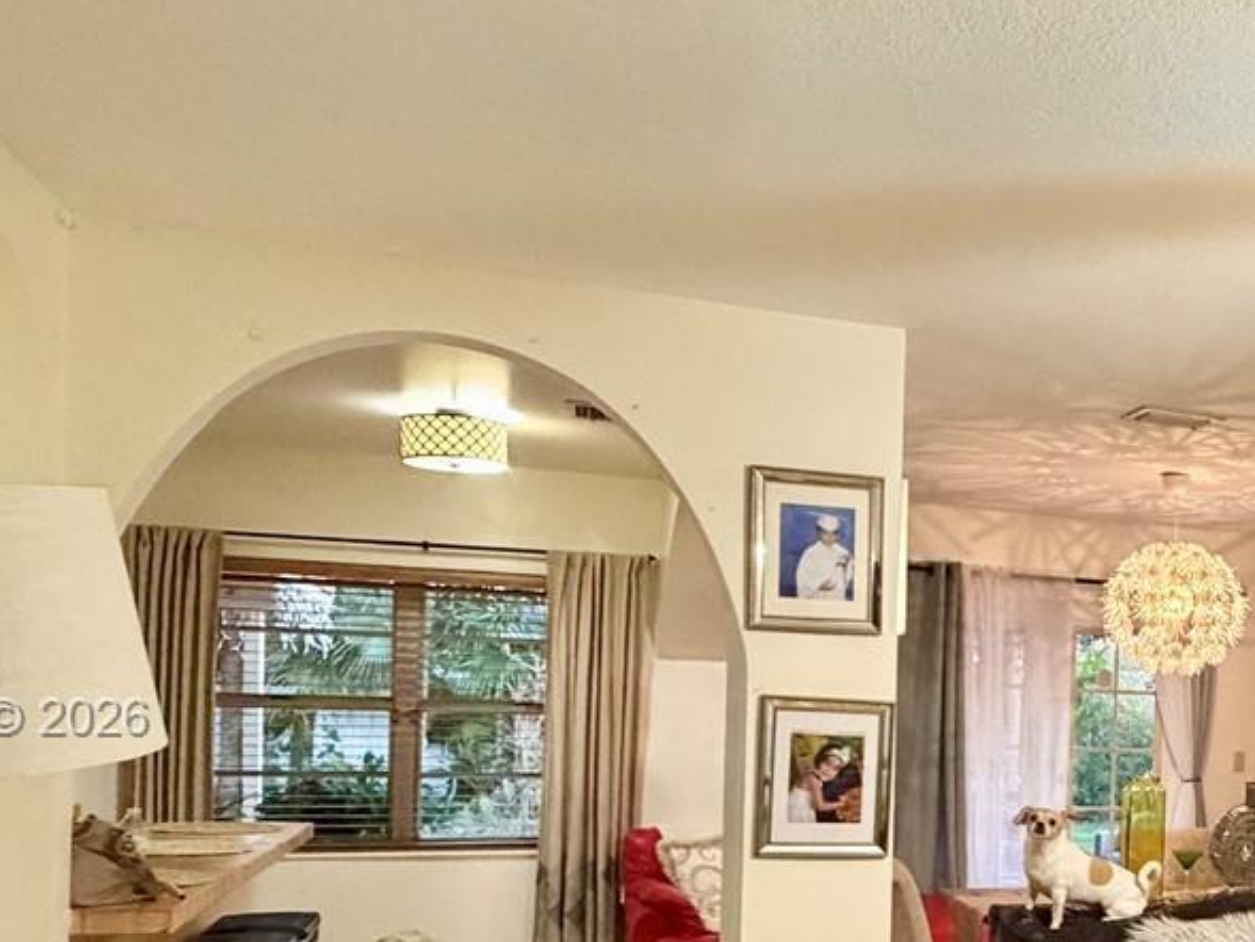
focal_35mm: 38
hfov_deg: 43.5
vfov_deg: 36.7
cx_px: 1189
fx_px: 1378
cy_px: 720
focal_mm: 2.22
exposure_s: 1/60
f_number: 2.2
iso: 500
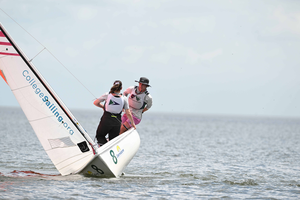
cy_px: 100
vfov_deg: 3.4
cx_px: 150
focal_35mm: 400
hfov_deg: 5.2
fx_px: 3333
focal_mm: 400
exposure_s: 1/2000
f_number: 5.6
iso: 500
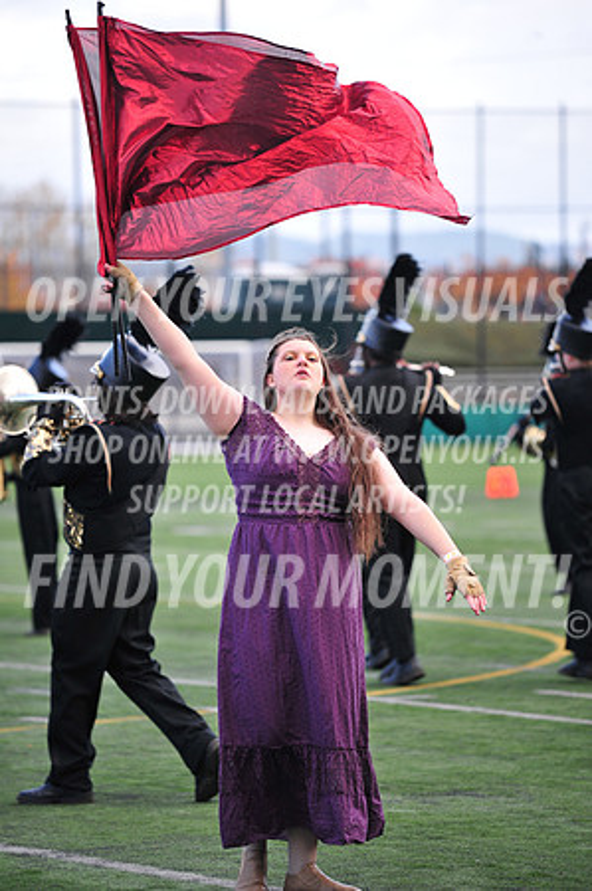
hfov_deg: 6.9
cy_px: 446
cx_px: 296
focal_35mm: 200
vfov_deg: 10.3
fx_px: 4944
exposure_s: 1/640
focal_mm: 200
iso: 500
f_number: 4
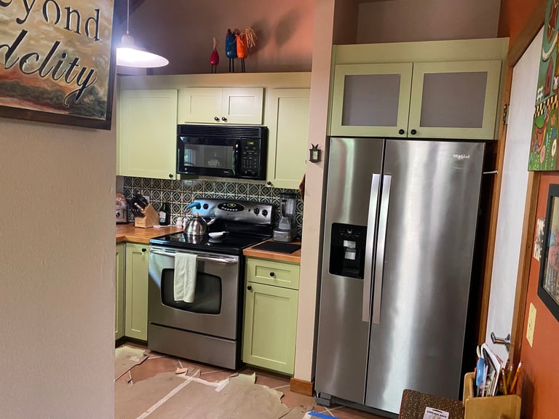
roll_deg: -2.4
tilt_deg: -7.9
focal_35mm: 26
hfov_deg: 67.3
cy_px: 210
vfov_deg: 53.1
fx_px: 420
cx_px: 280
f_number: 1.8
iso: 400
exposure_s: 1/40
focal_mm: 4.25
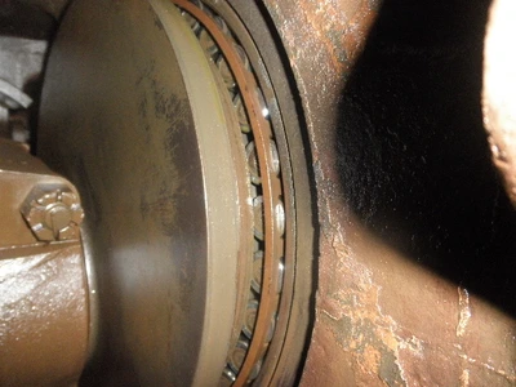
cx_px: 258
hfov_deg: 63.4
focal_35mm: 28
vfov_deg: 49.7
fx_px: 417
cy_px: 194
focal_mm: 5
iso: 400
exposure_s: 1/30
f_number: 8.5
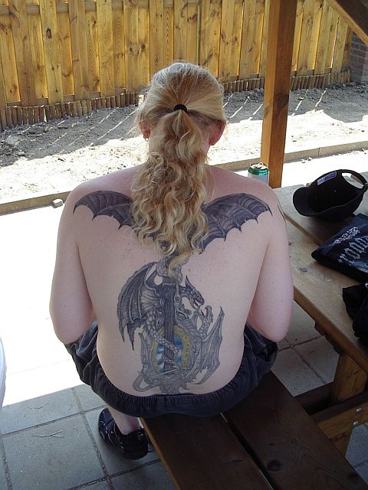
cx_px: 184
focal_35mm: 38
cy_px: 245
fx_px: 539
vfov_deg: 49.0
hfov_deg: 37.7
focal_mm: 5.8
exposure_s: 1/60
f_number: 4.8
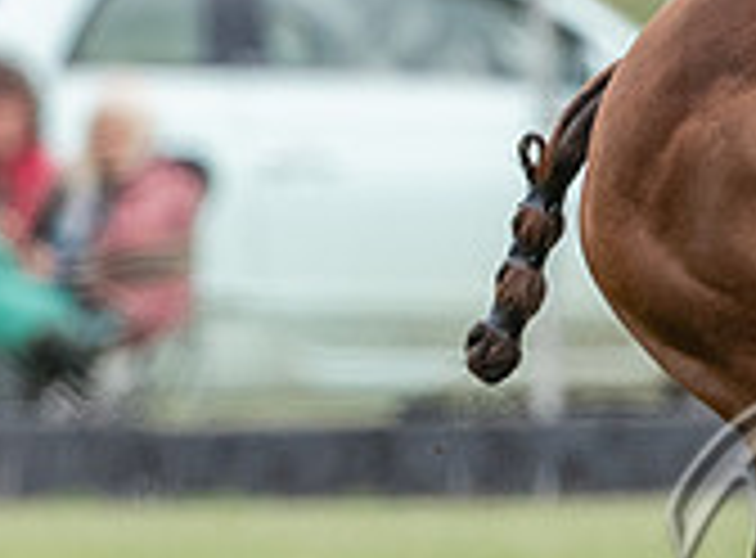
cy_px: 394
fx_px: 81064
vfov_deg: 0.4
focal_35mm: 3733
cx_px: 992
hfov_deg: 0.5
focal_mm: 500
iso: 1000
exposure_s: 1/2500
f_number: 4.5
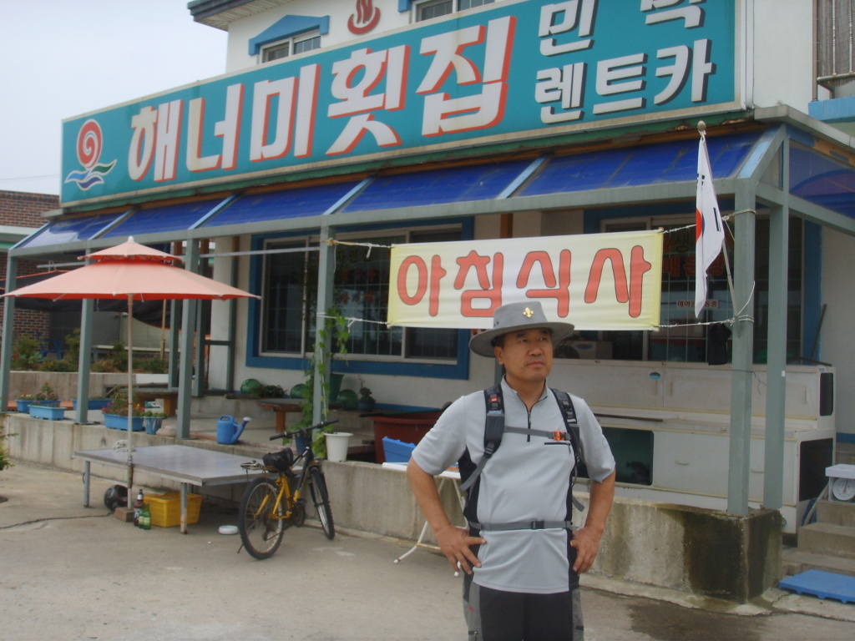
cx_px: 428
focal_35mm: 39
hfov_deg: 47.9
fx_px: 963
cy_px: 320
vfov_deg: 36.8
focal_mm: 6.6
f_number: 6.3
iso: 50
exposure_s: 1/180
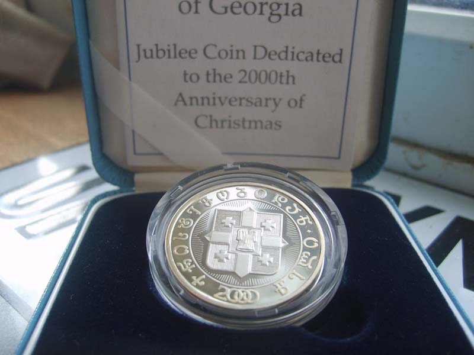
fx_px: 479
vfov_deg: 40.7
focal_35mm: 35
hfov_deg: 52.6
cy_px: 178
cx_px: 237
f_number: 2.8
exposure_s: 1/125
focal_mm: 5.8
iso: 50
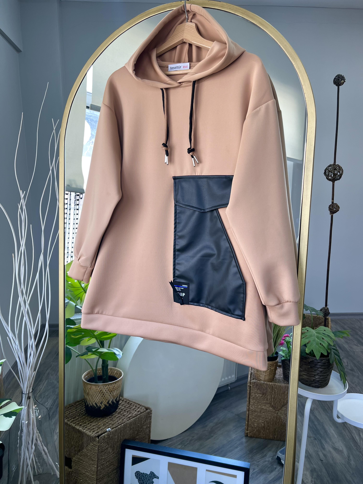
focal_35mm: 26
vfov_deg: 67.3
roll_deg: +0.4
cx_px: 182
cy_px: 242
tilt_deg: -10.5
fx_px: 364
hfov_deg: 53.1
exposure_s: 1/100
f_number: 1.6
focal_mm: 5.1
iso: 32
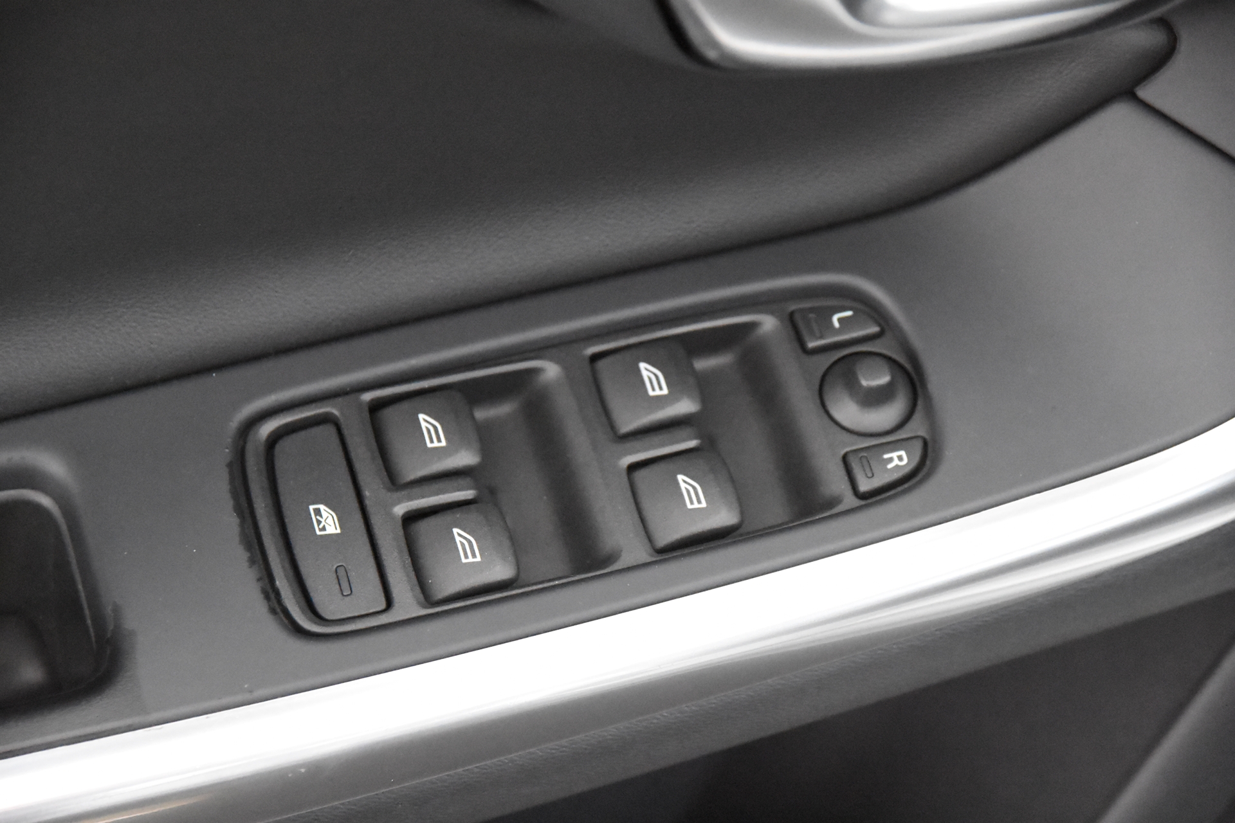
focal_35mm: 105
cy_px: 412
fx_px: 3602
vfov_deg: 13.0
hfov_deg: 19.5
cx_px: 618
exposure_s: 1/50
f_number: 4
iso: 12800
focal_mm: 70
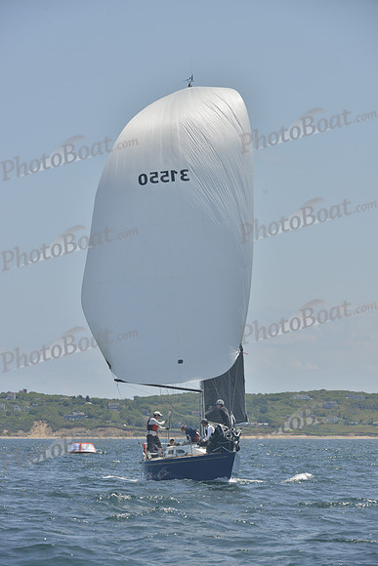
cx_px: 189
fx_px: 3148
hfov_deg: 6.9
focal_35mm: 200
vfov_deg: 10.3
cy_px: 283
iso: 280
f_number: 9
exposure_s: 1/800
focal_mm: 200
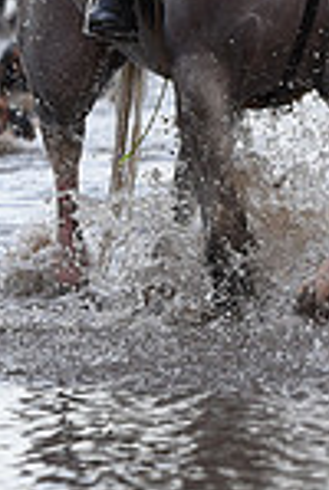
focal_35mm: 524
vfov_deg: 3.9
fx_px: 7149
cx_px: 625
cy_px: -125
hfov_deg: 2.6
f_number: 4.5
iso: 1400
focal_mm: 135
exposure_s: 1/1000
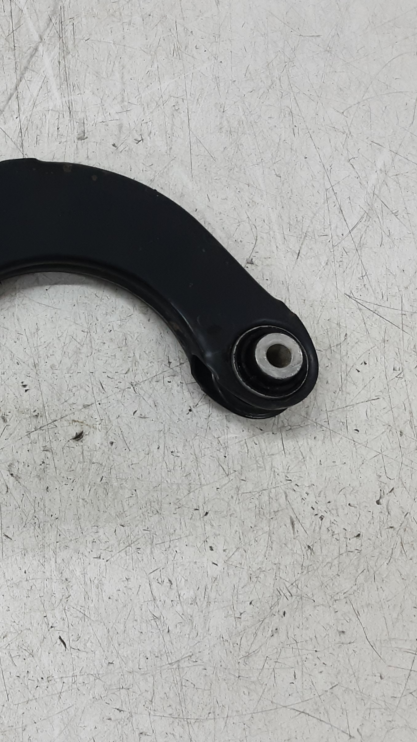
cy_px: 366
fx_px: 786
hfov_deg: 27.6
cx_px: -21
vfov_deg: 50.5
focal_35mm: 40
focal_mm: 2.91
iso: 100
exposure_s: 1/50
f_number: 1.9
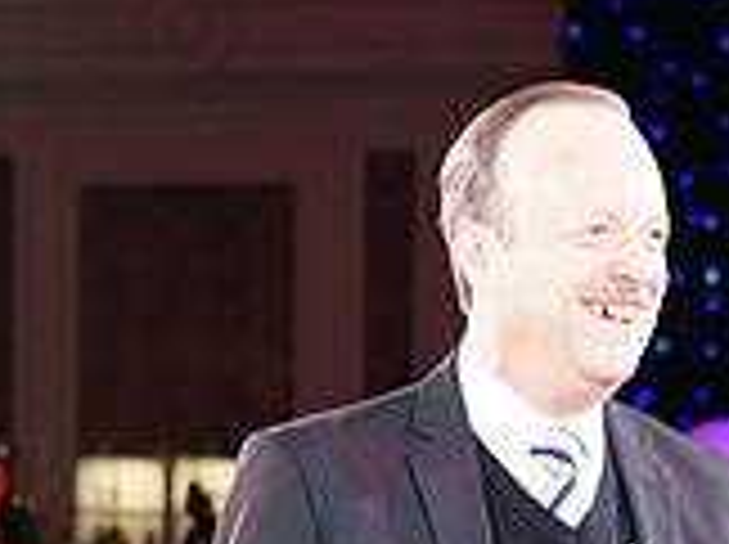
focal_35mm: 186
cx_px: 628
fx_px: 3911
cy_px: 827
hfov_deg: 10.6
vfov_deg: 7.8
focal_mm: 54
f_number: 4
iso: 2500
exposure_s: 1/250
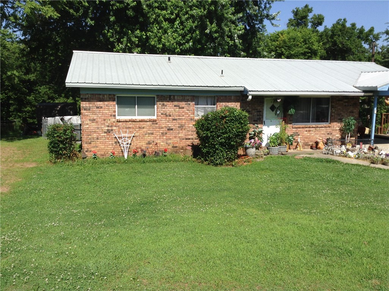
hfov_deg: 55.4
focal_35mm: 33
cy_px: 146
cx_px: 194
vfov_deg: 42.8
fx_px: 370
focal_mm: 3.3
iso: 25
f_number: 2.4
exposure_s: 1/1259
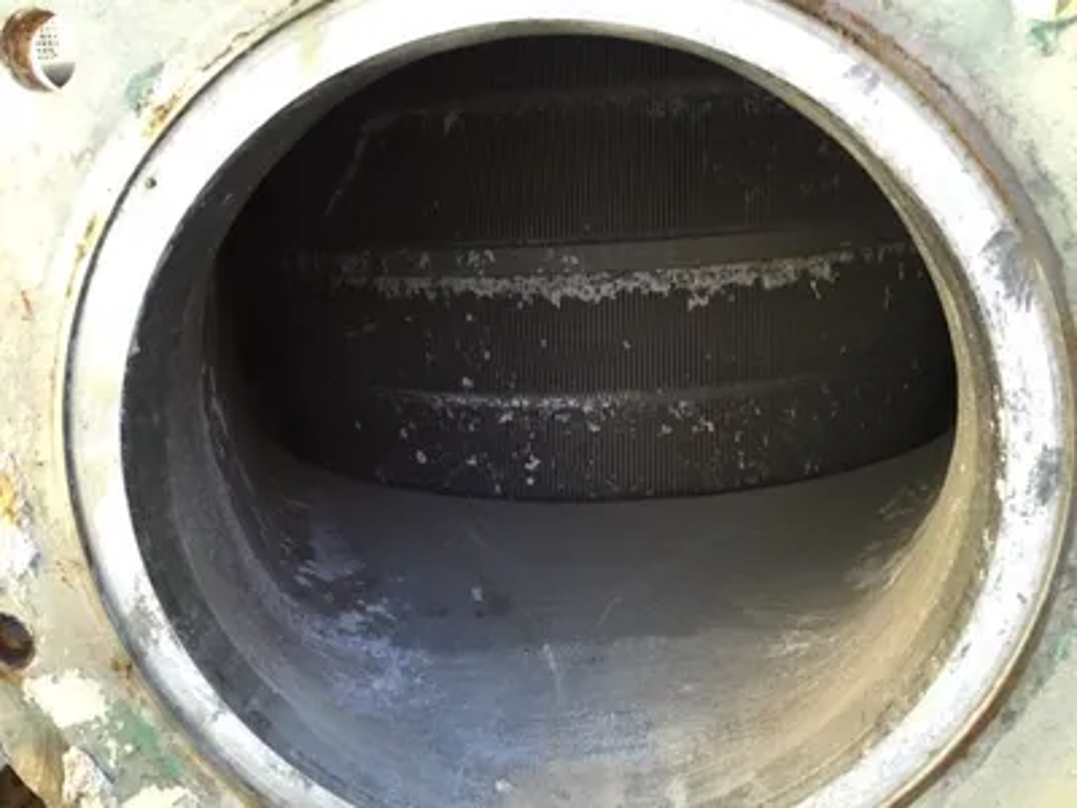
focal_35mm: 29
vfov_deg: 48.2
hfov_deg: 61.7
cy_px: 404
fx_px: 902
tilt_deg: -14.8
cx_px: 538
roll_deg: +2.2
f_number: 2.2
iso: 32
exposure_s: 1/120
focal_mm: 4.15
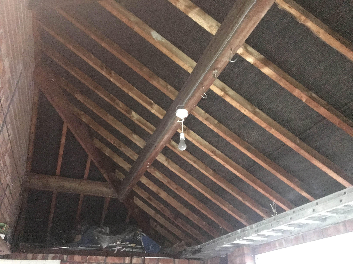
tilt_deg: +30.3
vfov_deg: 48.2
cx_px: 176
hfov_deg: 61.7
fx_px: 296
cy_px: 132
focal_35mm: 29
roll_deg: -0.6
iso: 800
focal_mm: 4.15
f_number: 2.2
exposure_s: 1/17
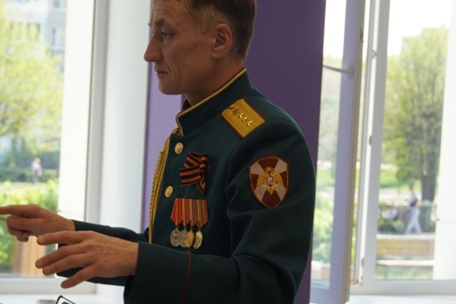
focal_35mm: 106
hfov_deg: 19.2
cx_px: 146
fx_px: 1342
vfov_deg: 12.9
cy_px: 186
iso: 200
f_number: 5
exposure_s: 1/160
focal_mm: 46
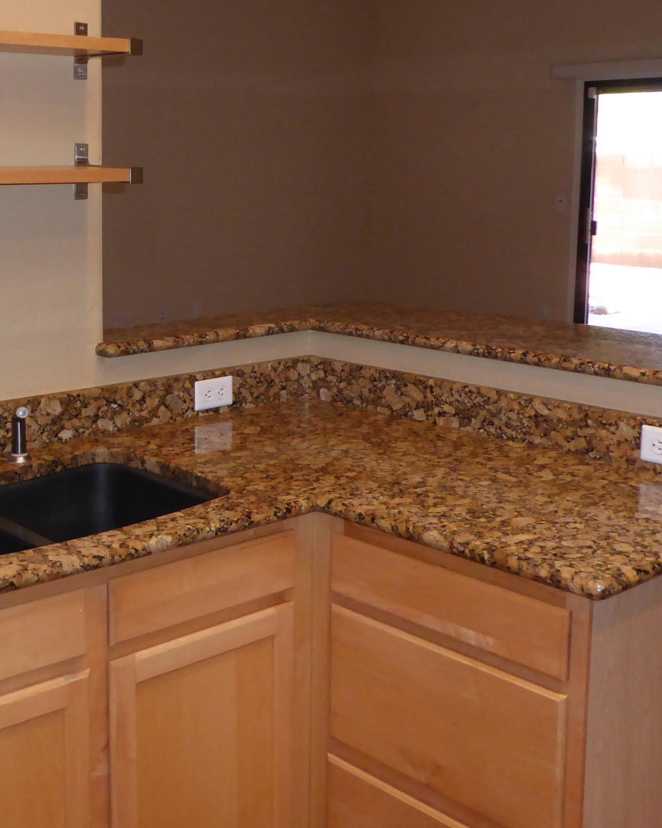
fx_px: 1200
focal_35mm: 49
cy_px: 302
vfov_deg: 37.8
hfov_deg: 30.3
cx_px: 159
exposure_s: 1/60
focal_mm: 4.3
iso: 500
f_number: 3.3
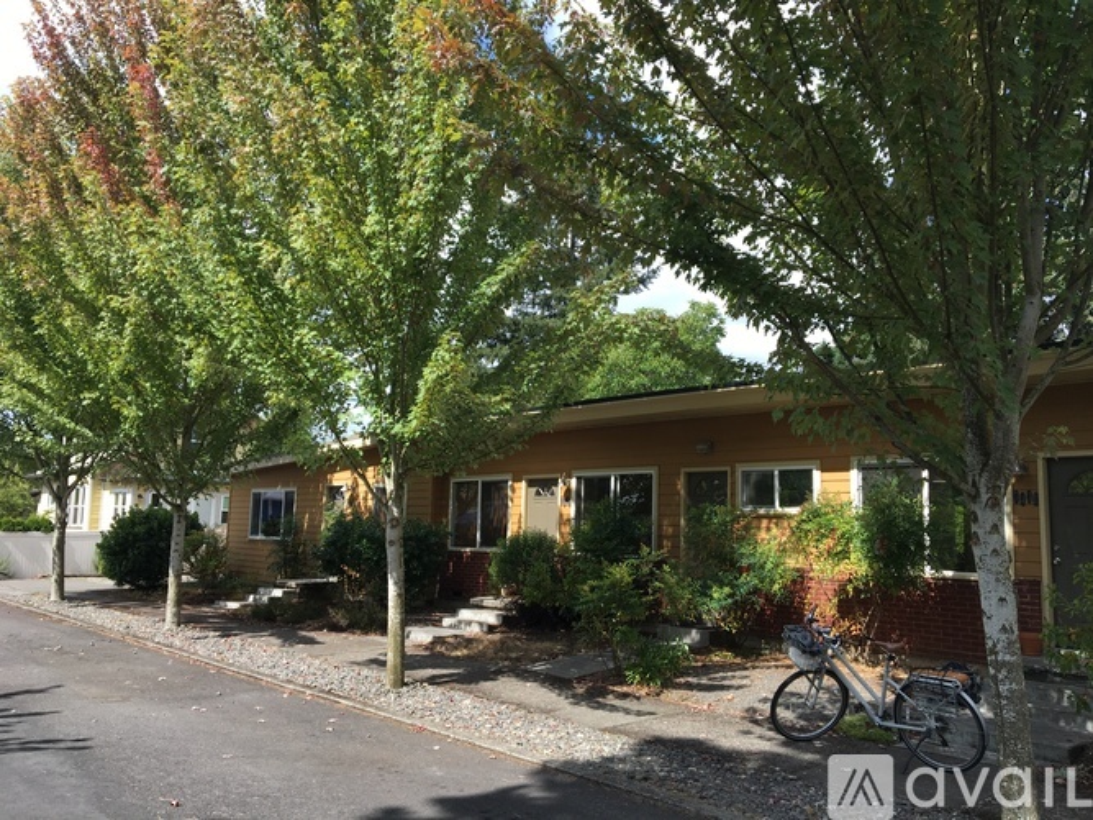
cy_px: 410
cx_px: 546
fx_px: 916
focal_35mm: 29
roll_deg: -1.1
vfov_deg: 48.2
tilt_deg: +8.0
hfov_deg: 61.7
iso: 25
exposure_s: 1/663
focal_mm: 4.15
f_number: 2.2
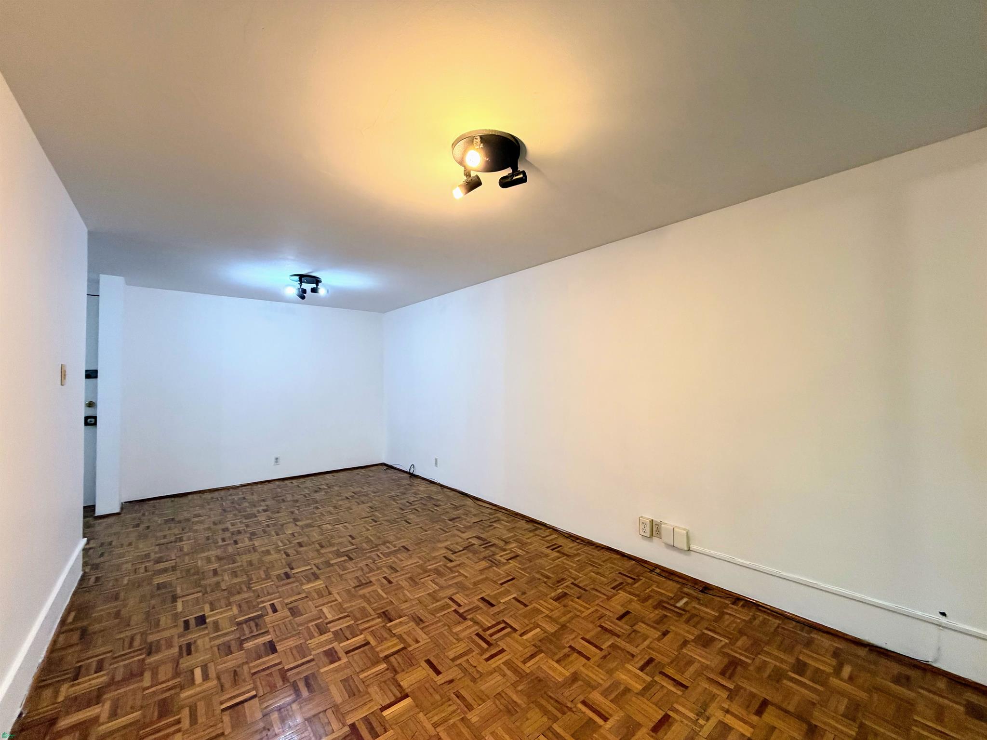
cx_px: 494
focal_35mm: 14
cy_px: 370
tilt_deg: +2.3
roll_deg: +1.2
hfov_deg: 102.1
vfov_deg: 85.7
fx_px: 399
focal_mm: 2.22
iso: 250
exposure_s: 1/60
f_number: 2.2
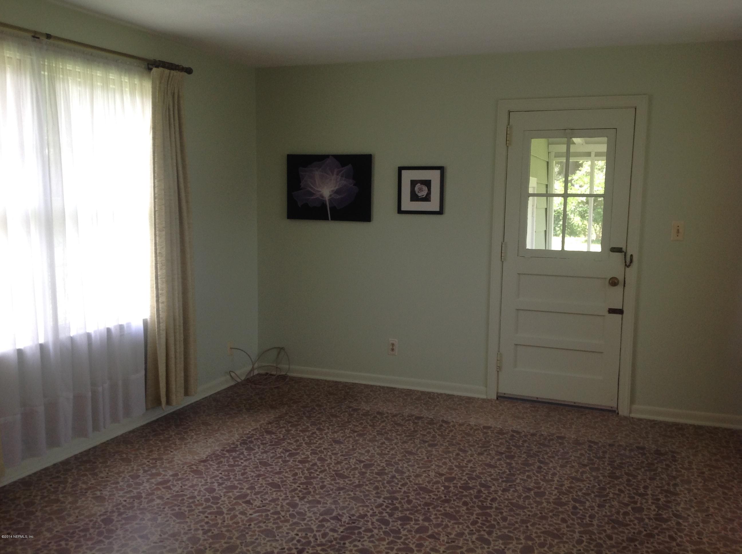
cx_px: 371
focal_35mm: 35
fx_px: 749
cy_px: 277
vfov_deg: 40.6
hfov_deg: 52.7
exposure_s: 1/40
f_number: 2.4
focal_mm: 4.28
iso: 64
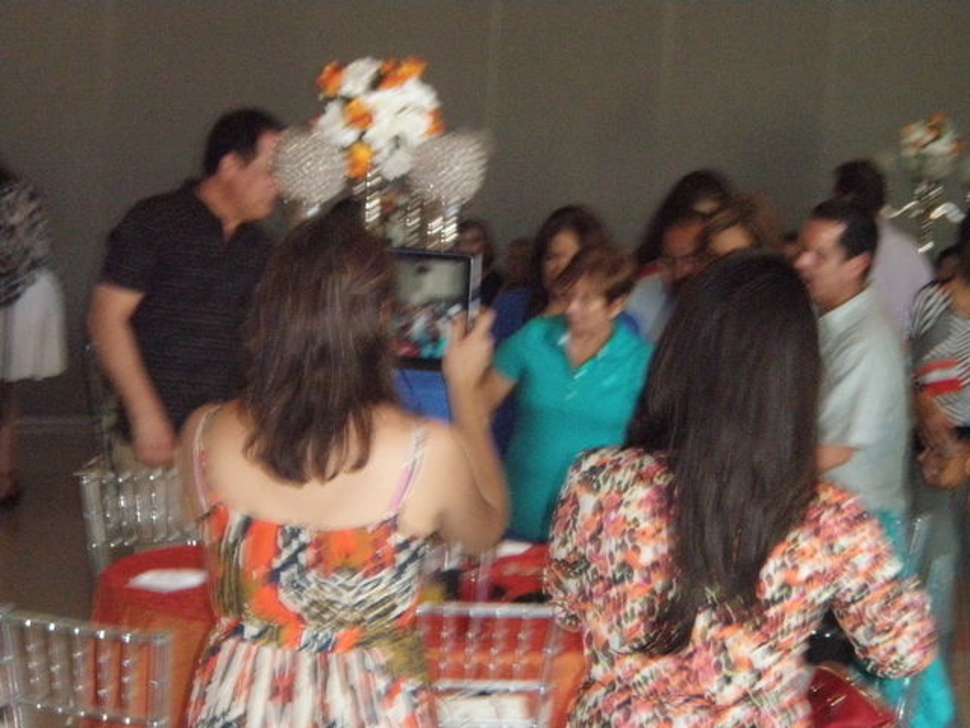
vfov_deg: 14.4
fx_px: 2886
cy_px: 364
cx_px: 485
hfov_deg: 19.1
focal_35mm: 103
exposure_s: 1/80
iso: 800
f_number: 4.8
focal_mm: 18.28
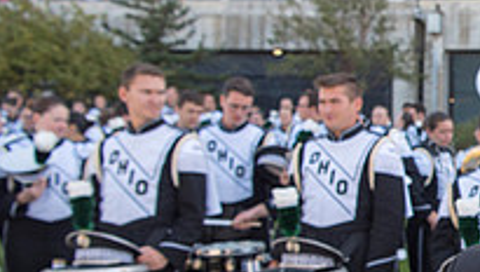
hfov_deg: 24.6
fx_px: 905
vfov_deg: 17.0
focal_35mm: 71
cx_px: 674
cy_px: 168
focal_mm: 24
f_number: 5
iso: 400
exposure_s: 1/640
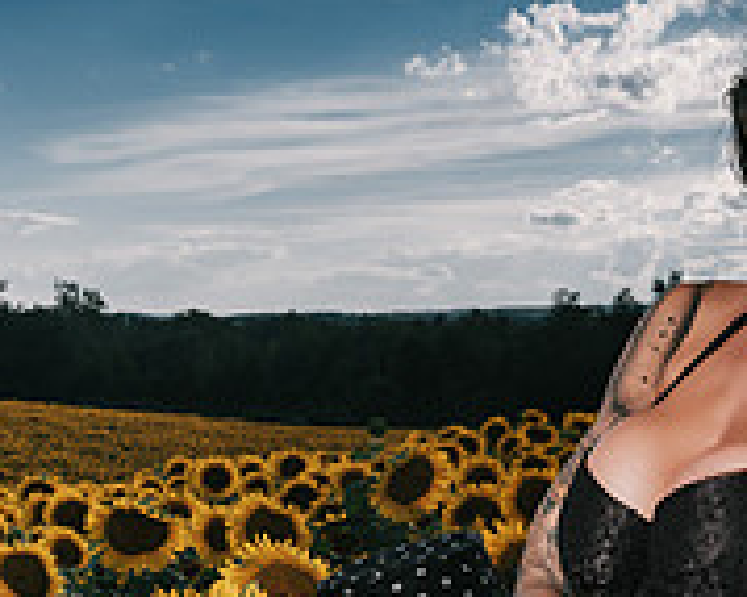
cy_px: 554
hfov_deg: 24.2
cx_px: 388
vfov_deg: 19.0
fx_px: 1746
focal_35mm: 79
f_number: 9
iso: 100
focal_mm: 32
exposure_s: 1/125
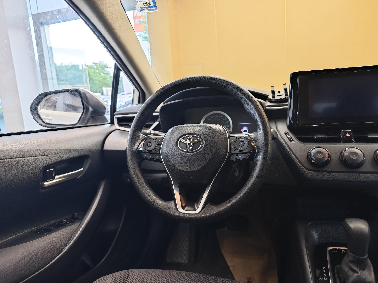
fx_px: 251
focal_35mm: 23
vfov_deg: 58.9
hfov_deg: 73.9
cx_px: 189
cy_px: 142
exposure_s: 1/26.5
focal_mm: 8.7
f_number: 1.9
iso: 640
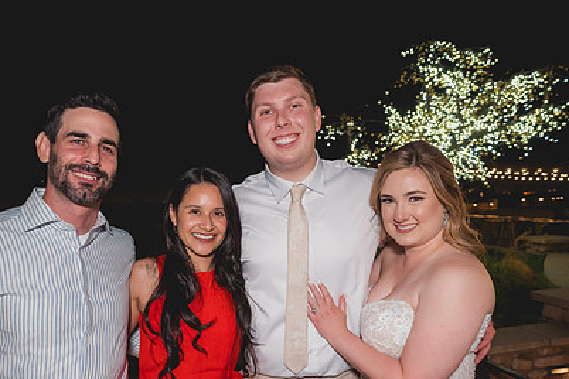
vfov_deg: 48.4
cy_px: 262
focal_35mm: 26
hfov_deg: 69.0
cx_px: 241
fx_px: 411
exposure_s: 1/80
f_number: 2.8
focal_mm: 18
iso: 1600
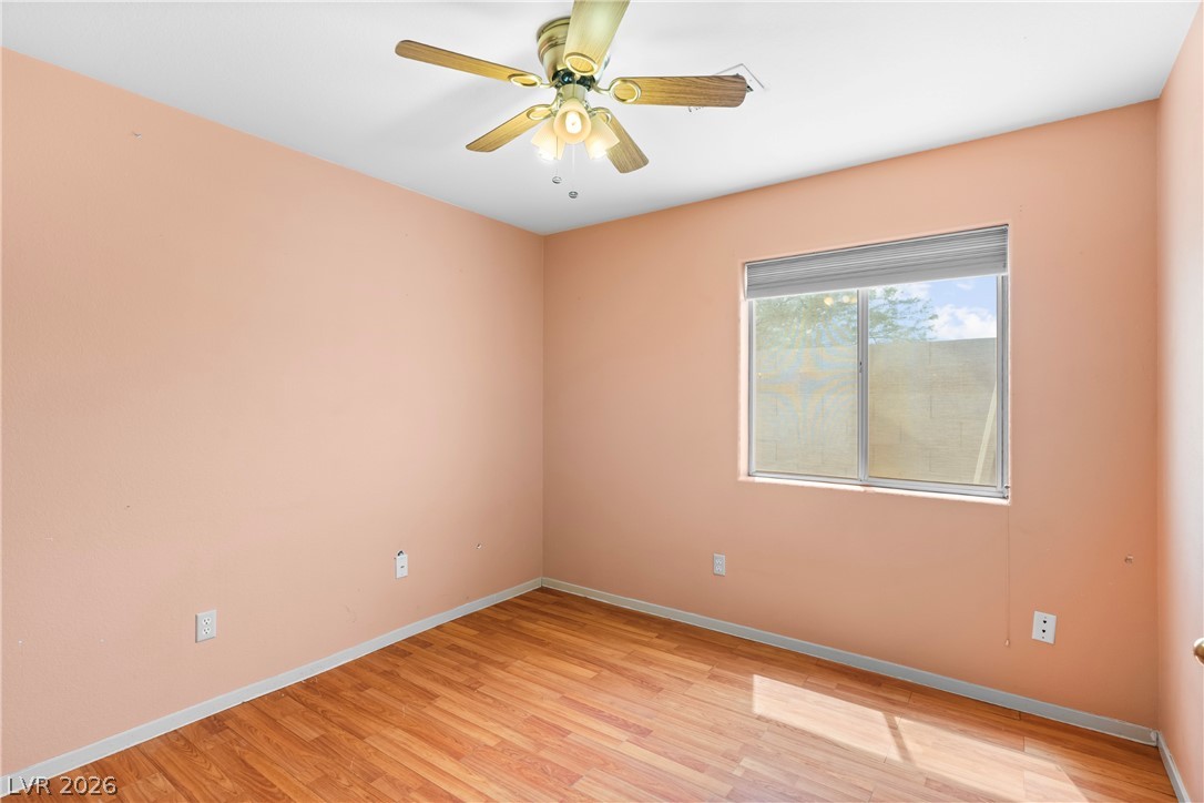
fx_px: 569
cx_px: 602
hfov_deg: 93.3
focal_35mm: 17
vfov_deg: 70.4
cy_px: 402
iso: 400
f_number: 8
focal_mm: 17
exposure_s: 1/2
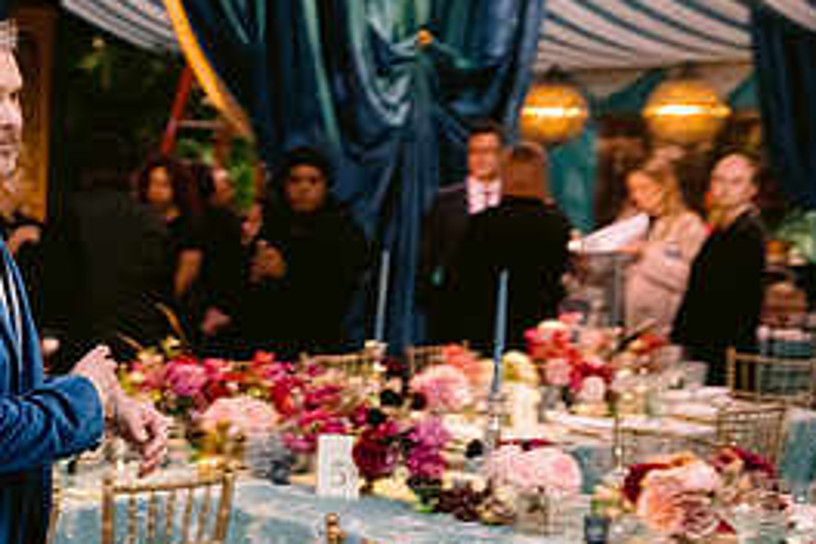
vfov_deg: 17.7
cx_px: -49
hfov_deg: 24.8
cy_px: 320
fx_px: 1745
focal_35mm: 77
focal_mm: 35
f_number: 2.8
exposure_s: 1/100
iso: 3200
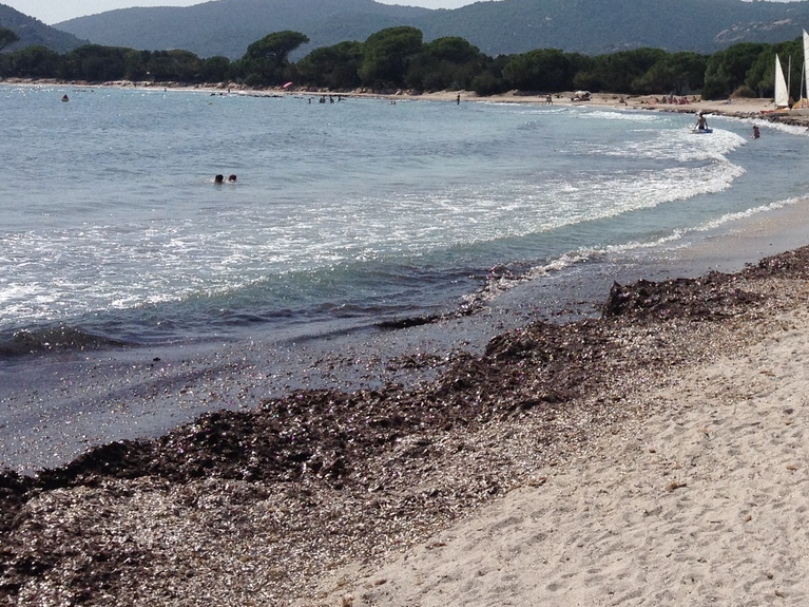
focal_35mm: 73
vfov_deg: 19.7
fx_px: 1706
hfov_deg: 26.0
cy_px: 37
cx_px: 702
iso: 64
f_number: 2.4
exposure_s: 1/3953
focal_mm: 4.28
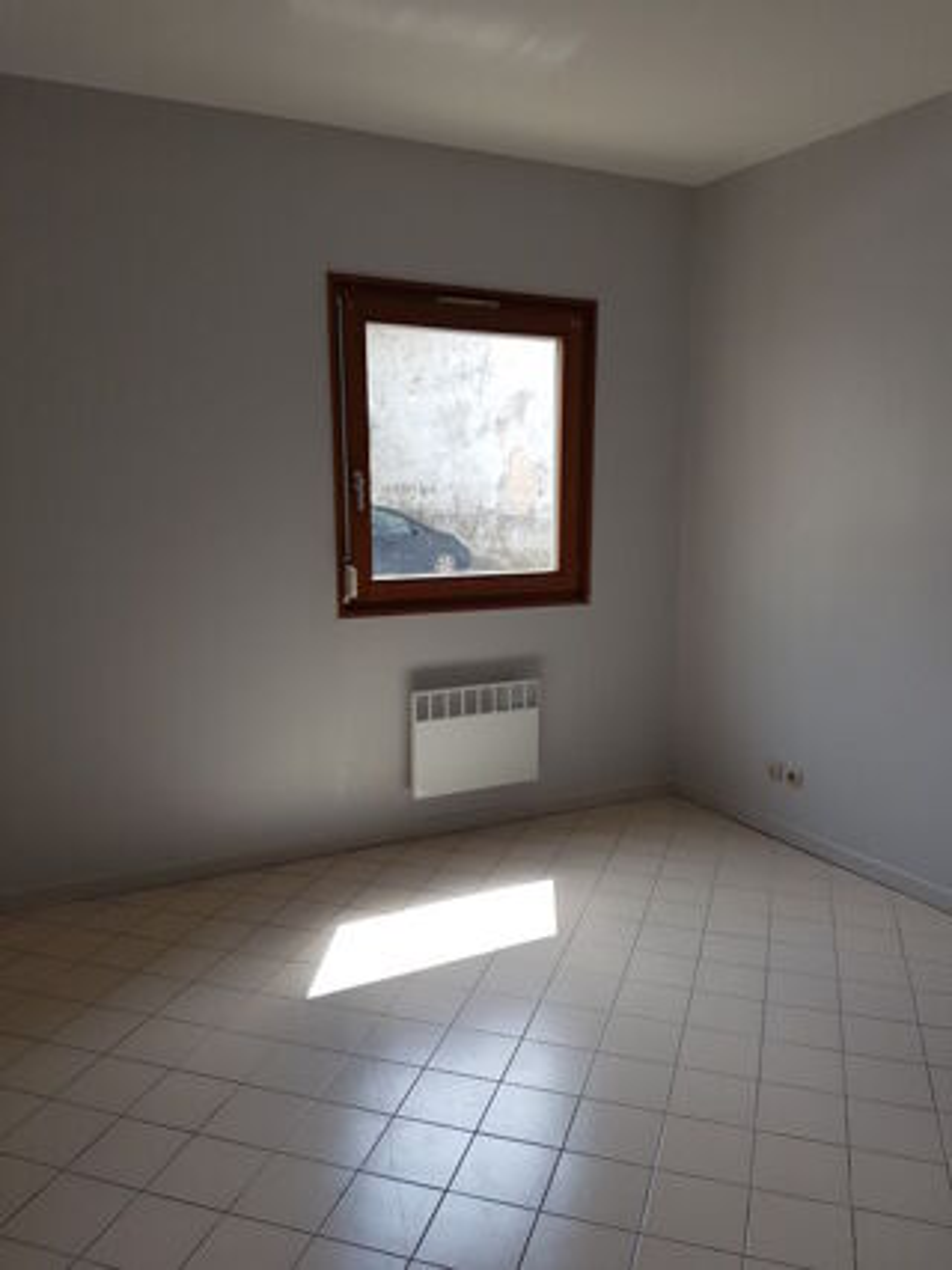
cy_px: 635
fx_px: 954
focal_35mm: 26
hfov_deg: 53.0
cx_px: 476
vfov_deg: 67.3
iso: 50
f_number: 1.7
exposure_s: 1/400
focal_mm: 4.2
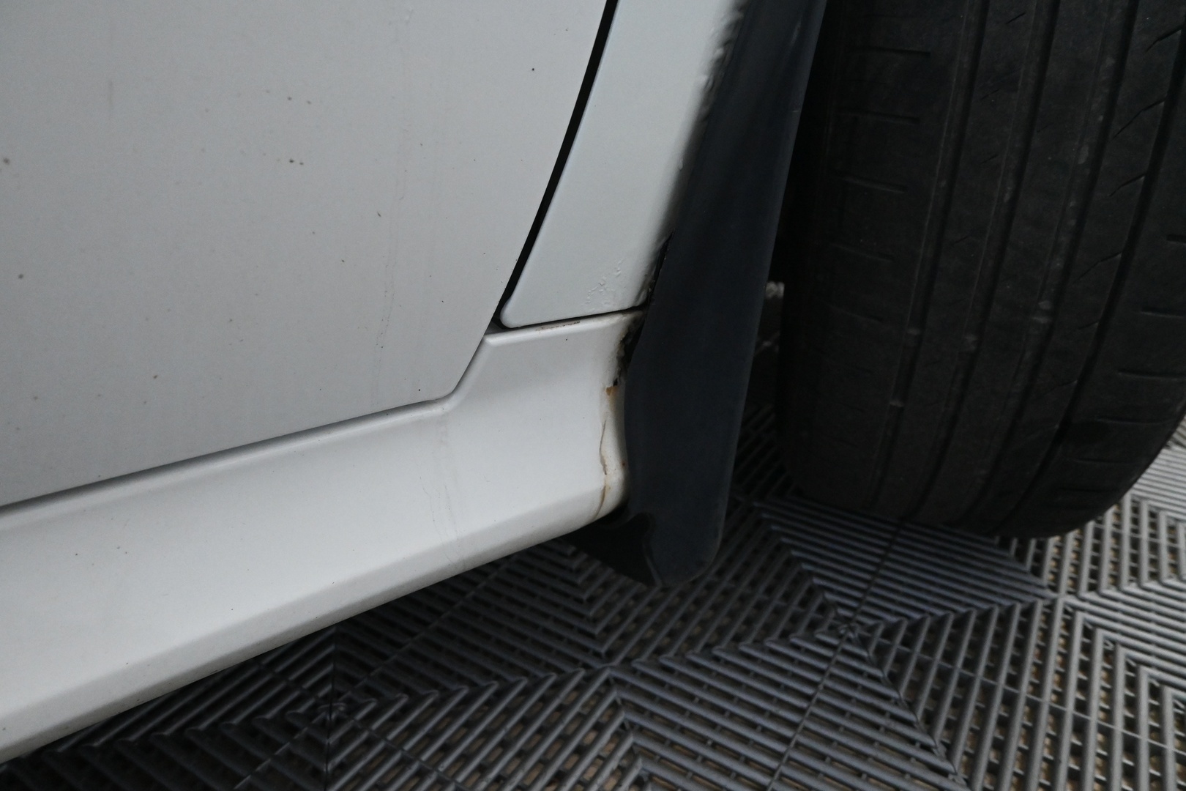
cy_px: 396
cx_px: 593
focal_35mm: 24
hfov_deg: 73.7
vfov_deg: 53.1
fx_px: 791
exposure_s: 1/125
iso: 4000
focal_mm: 16
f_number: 5.6
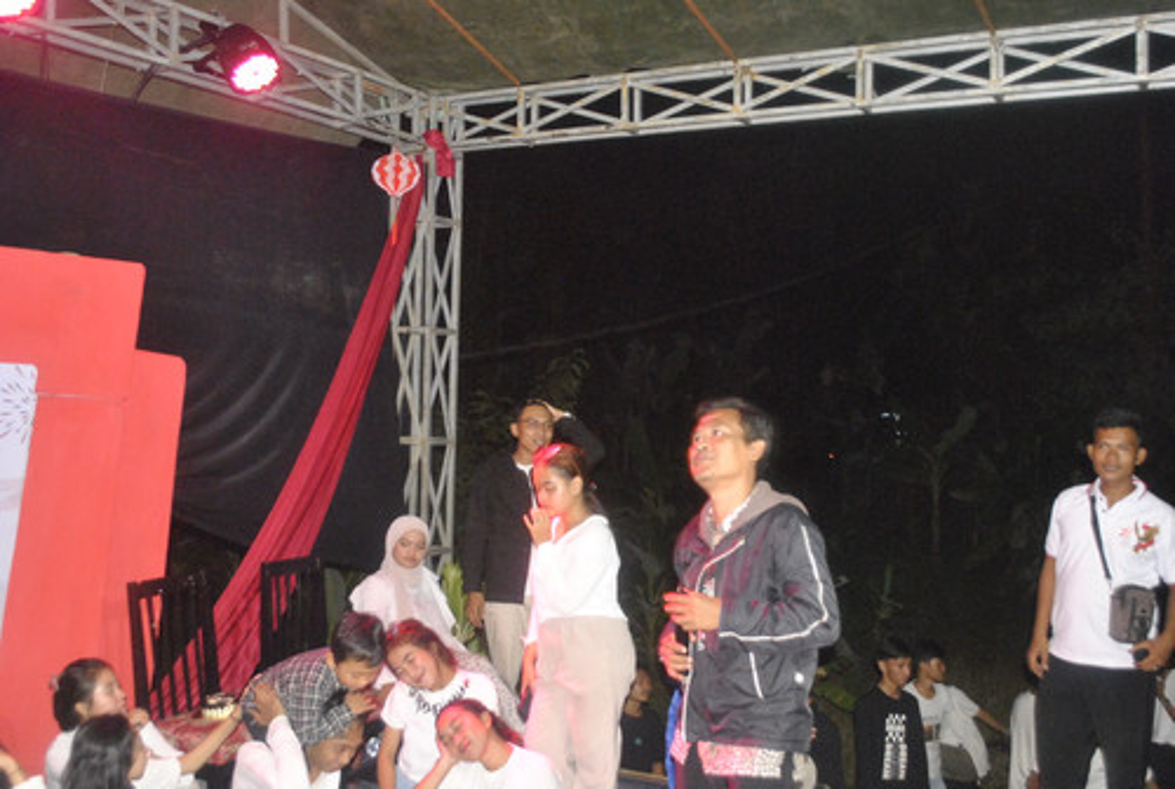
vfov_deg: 34.4
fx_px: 1276
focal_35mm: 39
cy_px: 394
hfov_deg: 49.4
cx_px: 588
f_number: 4.2
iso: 1600
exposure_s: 1/25
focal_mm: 26
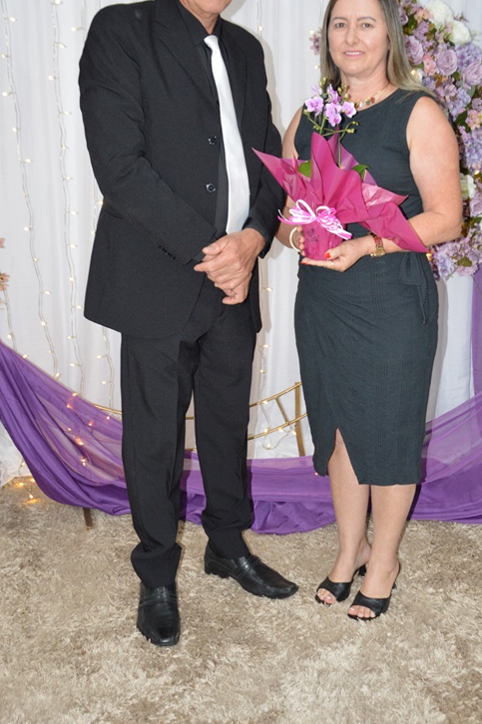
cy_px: 299
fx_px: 938
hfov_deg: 28.8
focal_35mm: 47
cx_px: 293
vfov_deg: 42.1
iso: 800
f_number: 4
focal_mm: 25
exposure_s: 1/60
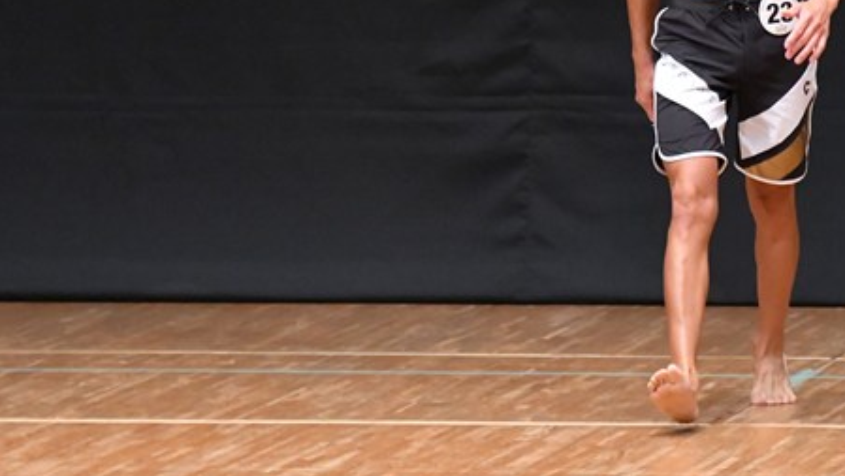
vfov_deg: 2.4
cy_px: 85
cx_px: 637
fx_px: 11544
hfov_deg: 4.2
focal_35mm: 515
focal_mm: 190
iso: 8000
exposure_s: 1/400
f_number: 5.6
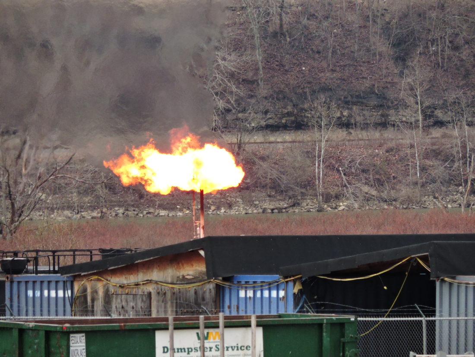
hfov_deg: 2.6
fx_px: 10291
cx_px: 238
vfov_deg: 2.0
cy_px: 178
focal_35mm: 750
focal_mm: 133.8
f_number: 5.1
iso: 400
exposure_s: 1/500
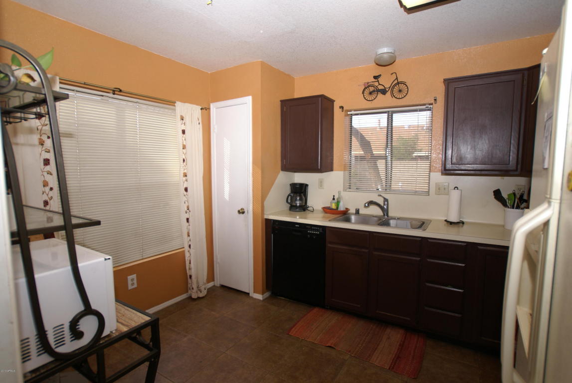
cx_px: 286
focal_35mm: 18
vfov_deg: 67.5
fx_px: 286
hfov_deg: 89.9
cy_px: 192
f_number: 5.6
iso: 320
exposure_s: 1/60
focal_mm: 12
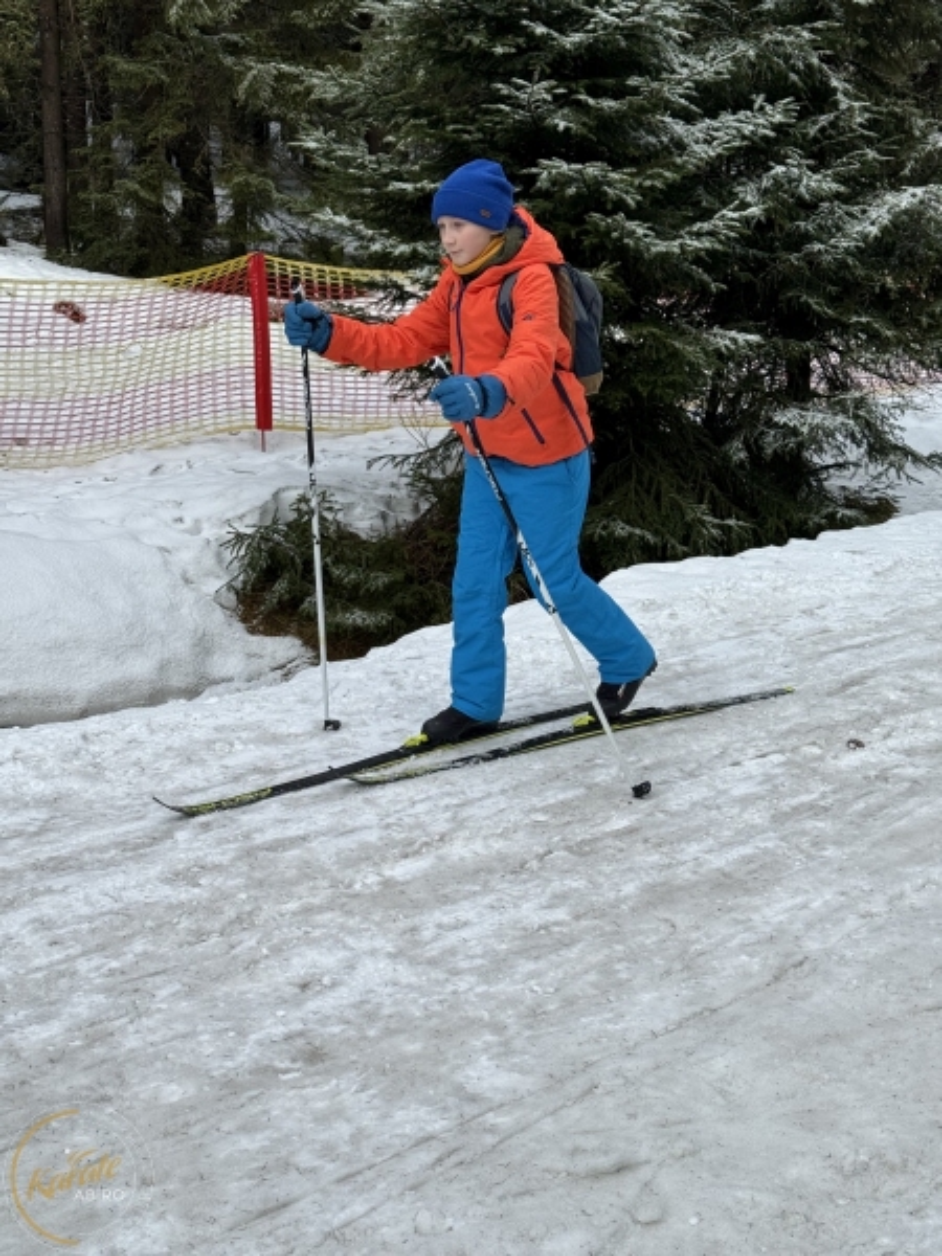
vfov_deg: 39.7
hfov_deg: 30.3
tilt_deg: -14.0
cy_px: 628
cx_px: 471
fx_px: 1742
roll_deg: -1.5
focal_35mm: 48
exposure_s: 1/1923
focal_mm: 6.86
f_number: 1.78
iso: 64
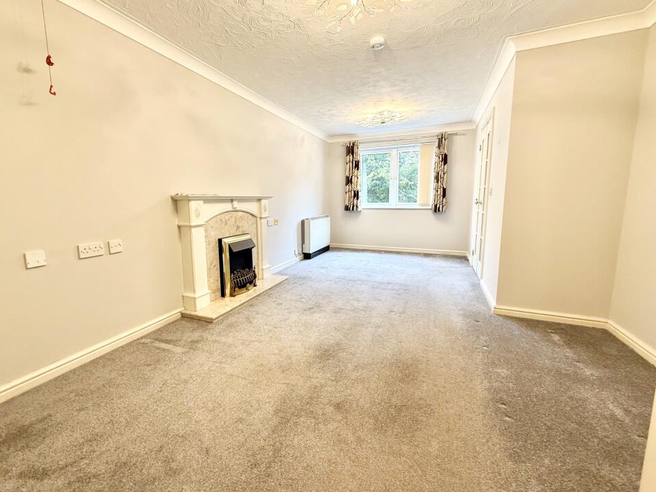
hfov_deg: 98.1
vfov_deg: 81.7
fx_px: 284
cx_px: 312
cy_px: 236
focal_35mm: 15
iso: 160
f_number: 2.2
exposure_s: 1/100
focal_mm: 2.22
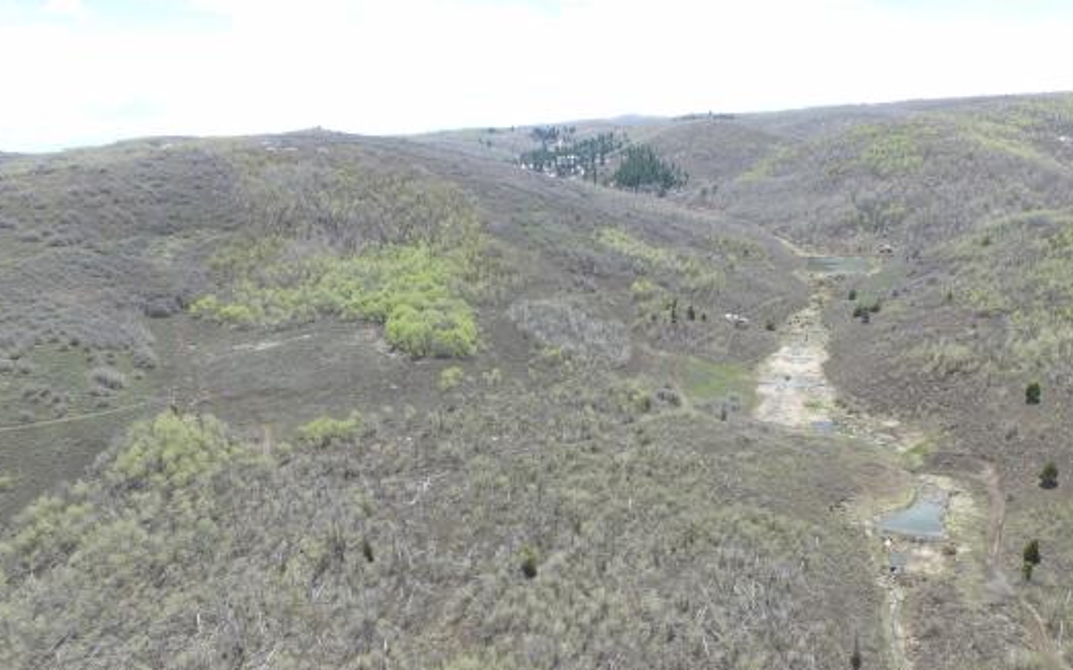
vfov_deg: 47.1
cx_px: 561
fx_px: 760
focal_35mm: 26
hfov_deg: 70.4
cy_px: 421
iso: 100
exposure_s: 1/477
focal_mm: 3.61
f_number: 2.8
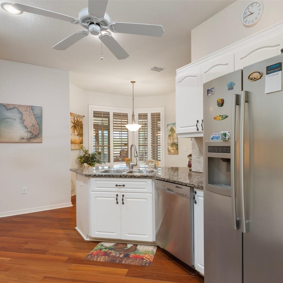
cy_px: 145
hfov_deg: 70.4
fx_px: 200
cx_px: 151
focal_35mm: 22
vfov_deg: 70.5
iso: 320
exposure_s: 4
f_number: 8
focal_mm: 11
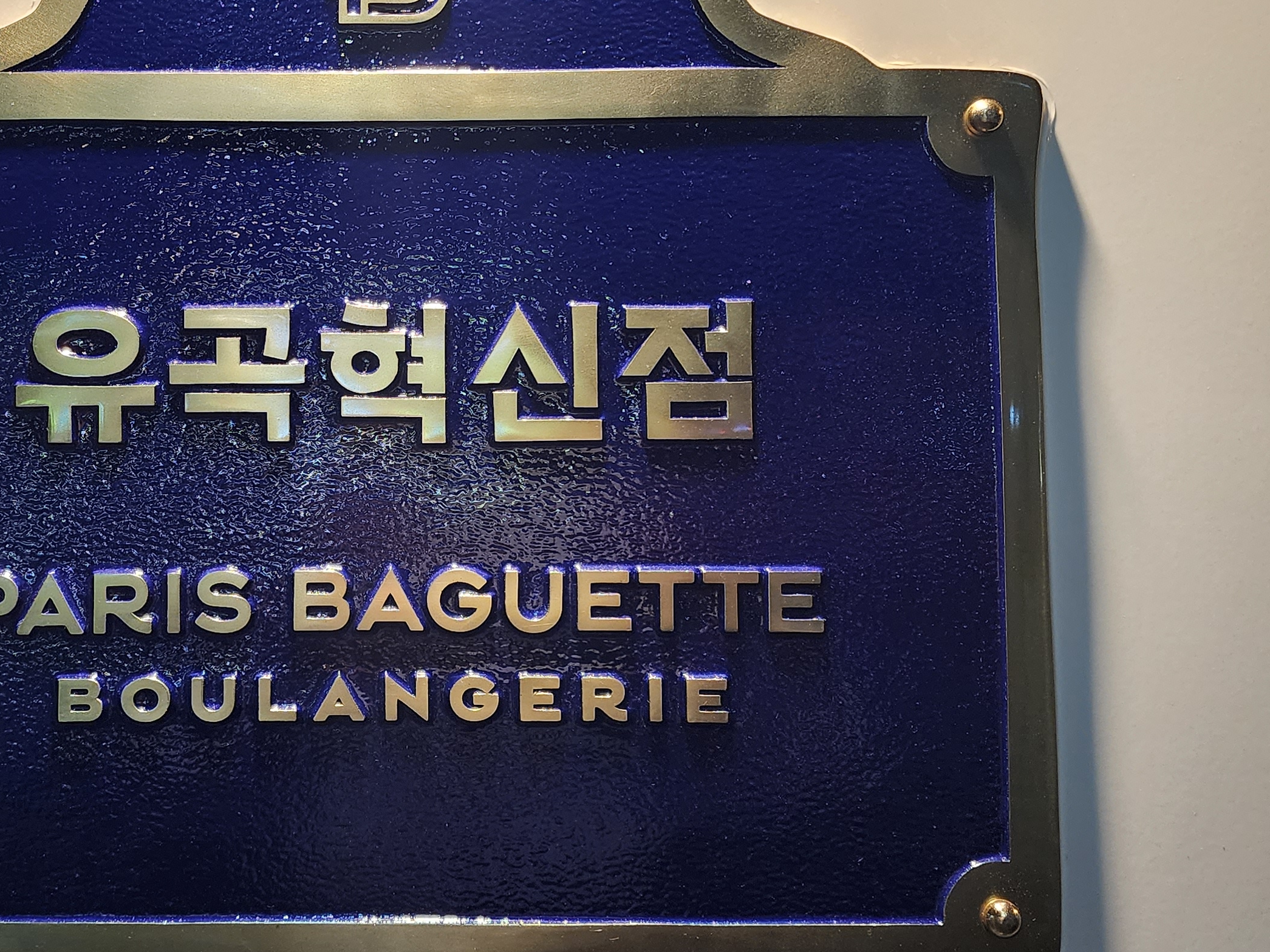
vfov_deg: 32.9
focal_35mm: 44
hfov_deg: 42.3
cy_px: 450
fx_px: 1614
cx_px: 417
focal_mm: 6.4
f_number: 1.8
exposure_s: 1/120
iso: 400
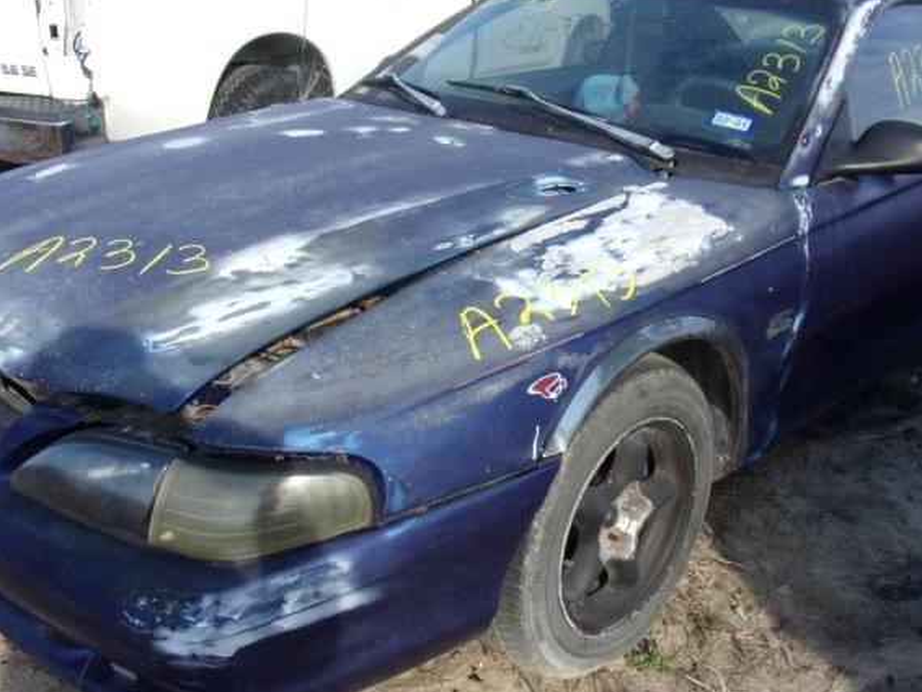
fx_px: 906
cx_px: 493
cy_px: 346
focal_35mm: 34
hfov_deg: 53.9
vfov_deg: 41.8
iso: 80
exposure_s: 1/450
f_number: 3.3
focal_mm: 4.3
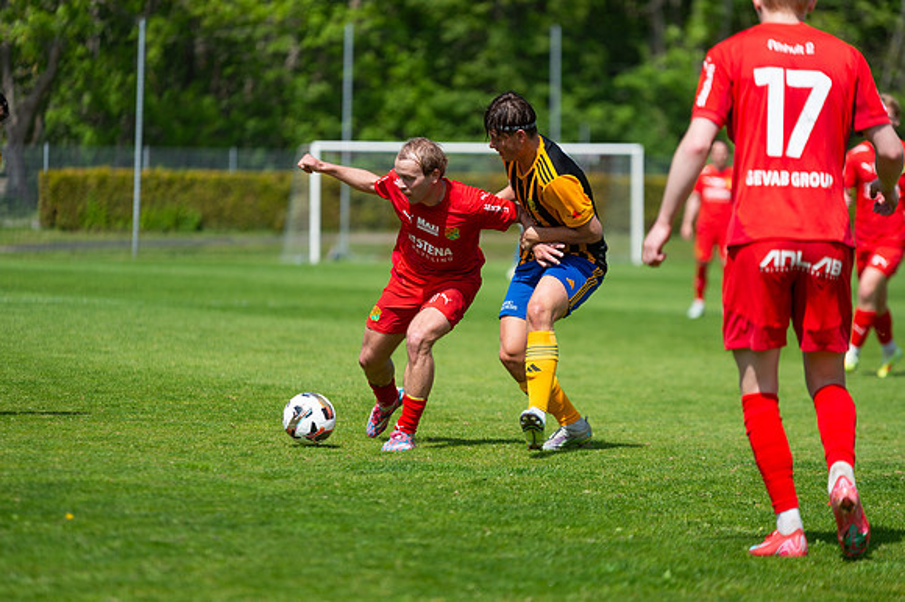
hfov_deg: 10.8
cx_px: 452
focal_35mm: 190
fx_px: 4779
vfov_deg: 7.2
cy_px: 301
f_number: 3.2
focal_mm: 185
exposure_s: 1/2000
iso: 100
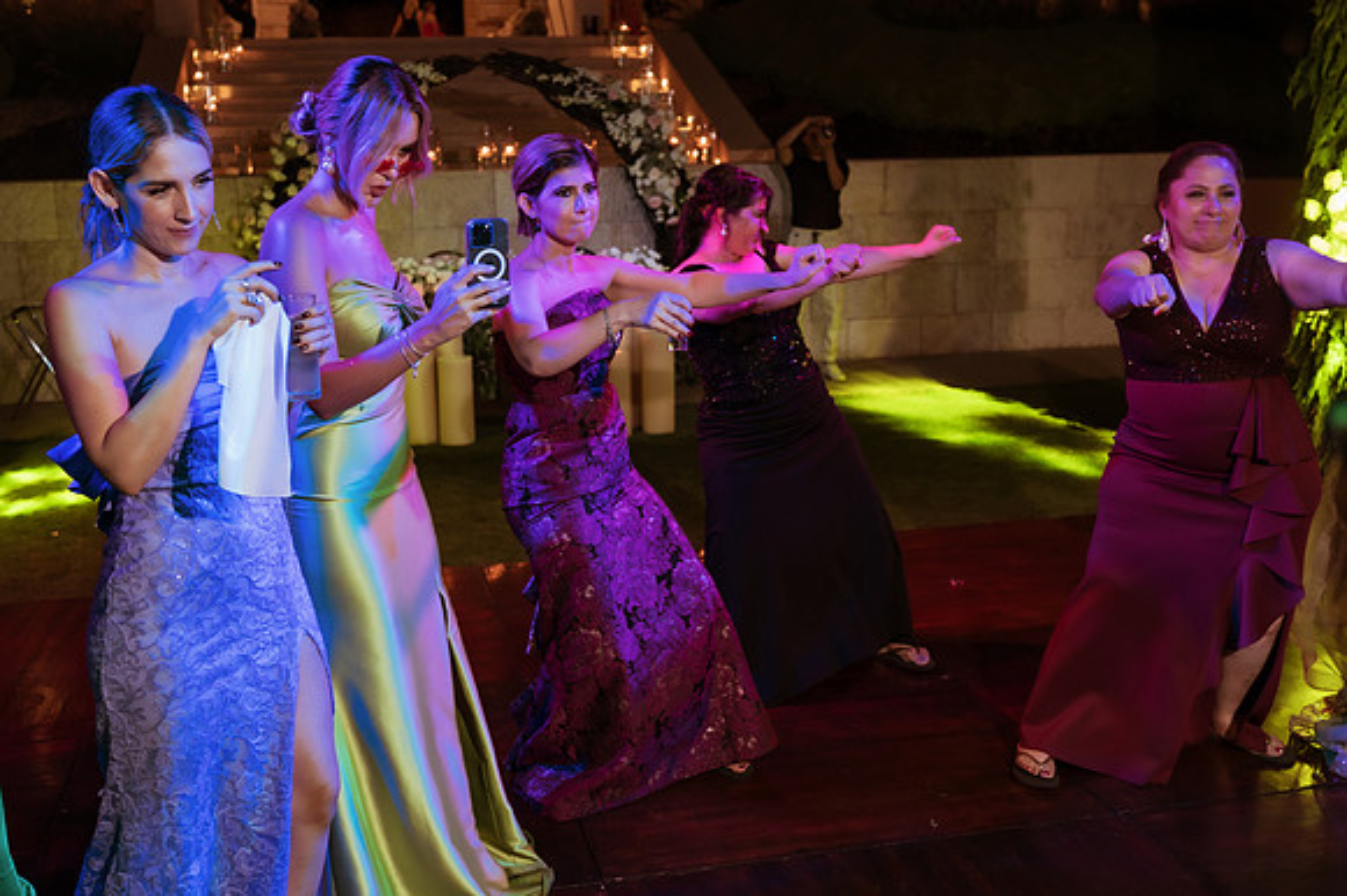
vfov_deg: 35.3
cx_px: 623
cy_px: 415
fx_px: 1406
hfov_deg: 51.1
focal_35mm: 38
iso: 1600
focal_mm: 35
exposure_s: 1/100
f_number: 4
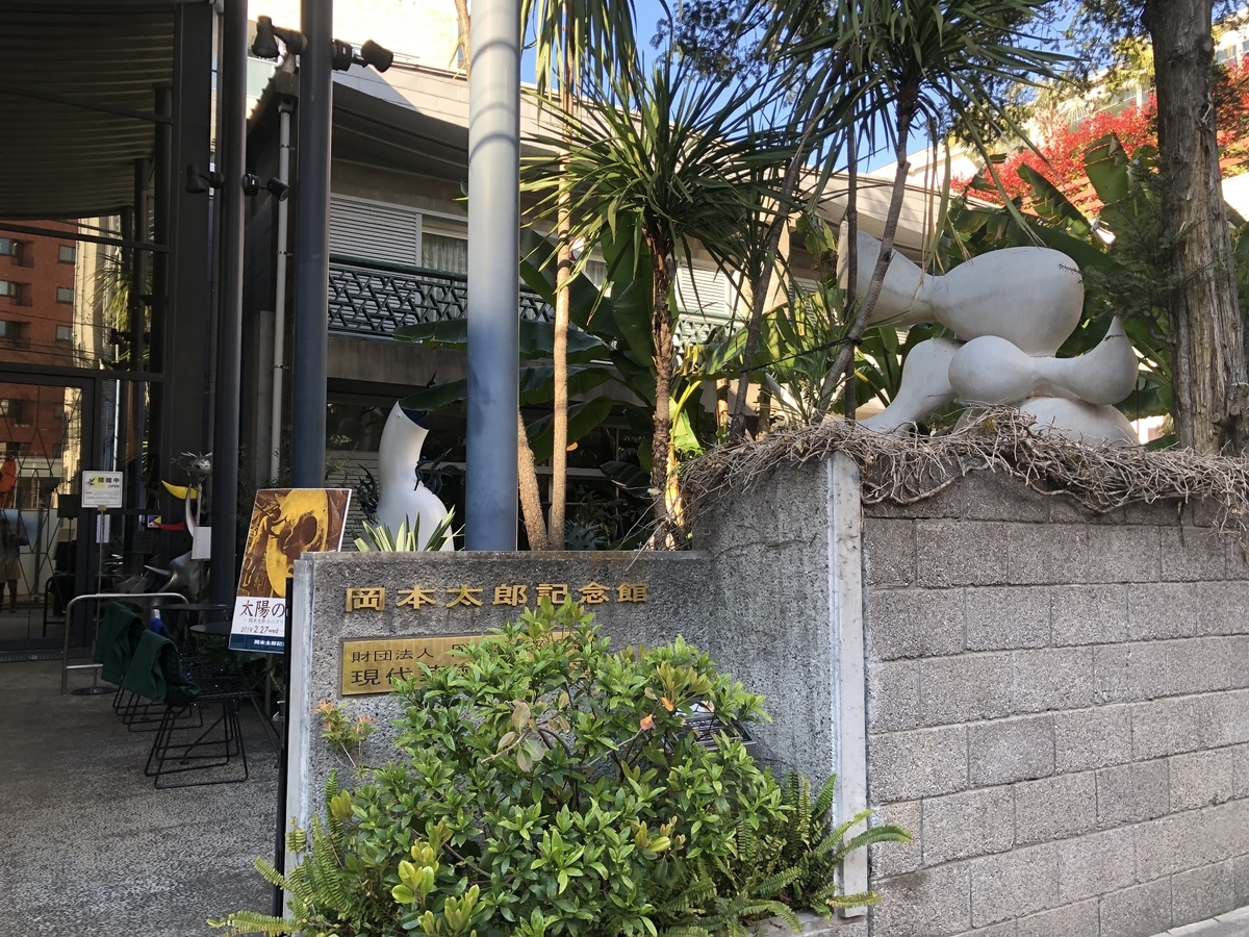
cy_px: 468
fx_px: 1010
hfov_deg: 63.4
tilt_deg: +6.8
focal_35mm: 28
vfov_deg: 49.7
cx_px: 624
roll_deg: -1.8
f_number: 1.8
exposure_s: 1/124
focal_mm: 4
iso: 20
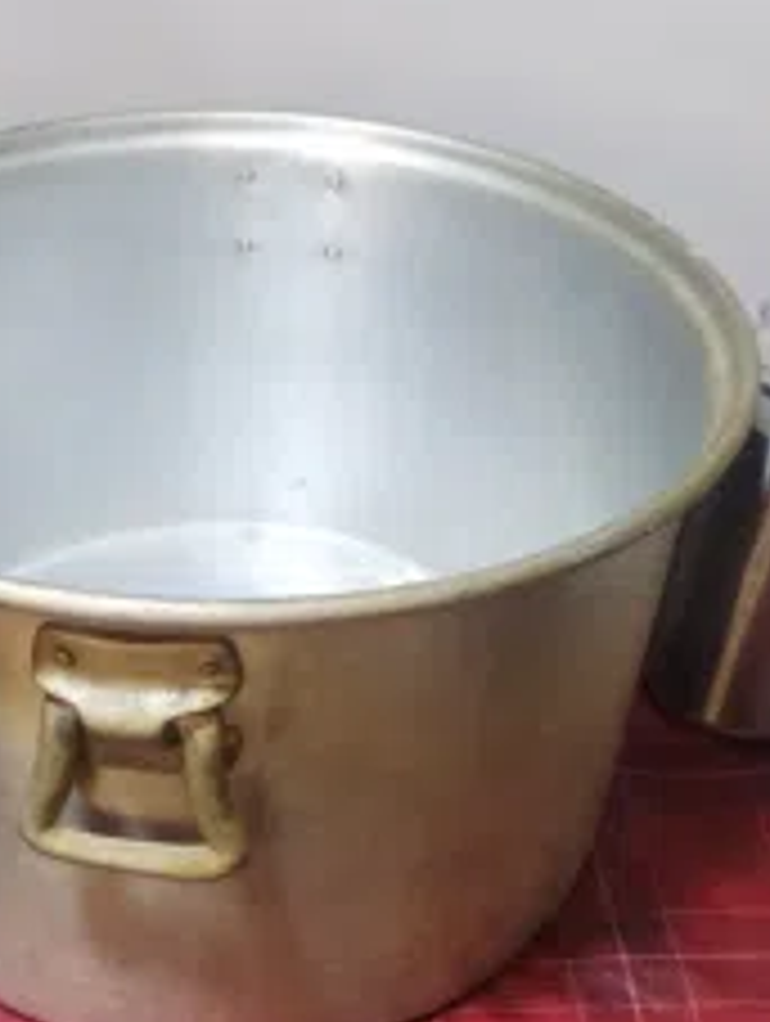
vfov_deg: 37.3
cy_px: 599
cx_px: 261
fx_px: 1508
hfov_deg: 28.5
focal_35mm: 51
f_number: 1.8
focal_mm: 4.75
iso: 635
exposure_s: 1/33.3
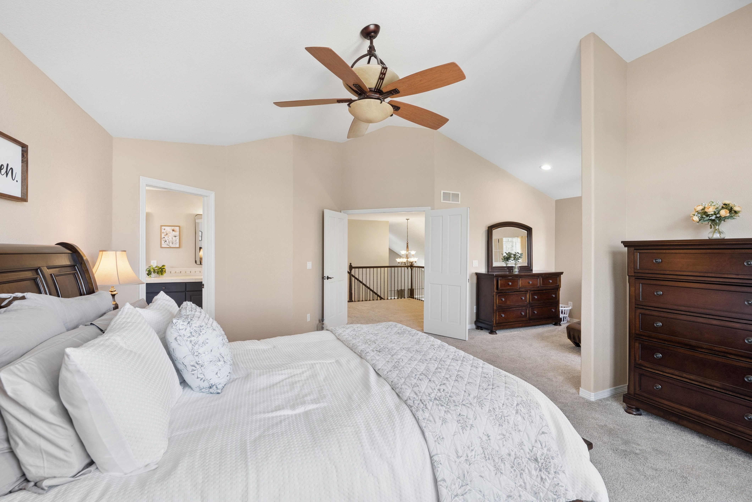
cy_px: 251
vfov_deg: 77.4
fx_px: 313
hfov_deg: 100.4
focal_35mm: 15
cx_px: 376
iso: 1000
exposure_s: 1/125
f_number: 8
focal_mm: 15
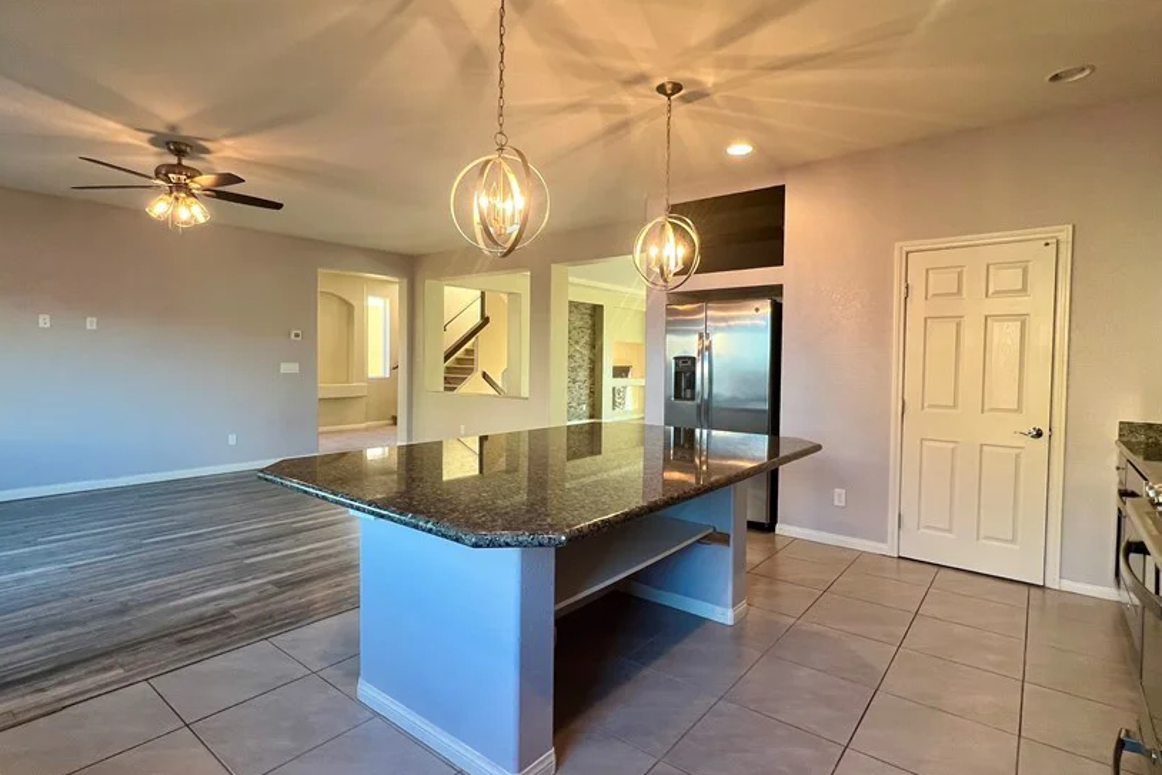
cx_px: 580
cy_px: 380
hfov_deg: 93.3
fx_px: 549
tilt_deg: -2.4
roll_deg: -0.5
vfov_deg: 70.5
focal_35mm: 17
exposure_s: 1/60
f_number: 1.8
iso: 125
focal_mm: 1.57
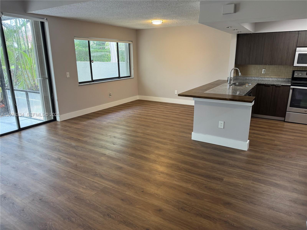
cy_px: 115
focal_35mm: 24
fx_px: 213
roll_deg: +0.5
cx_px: 154
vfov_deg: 56.8
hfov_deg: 71.6
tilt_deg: -15.2
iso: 200
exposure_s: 1/60
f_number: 1.78
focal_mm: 6.76
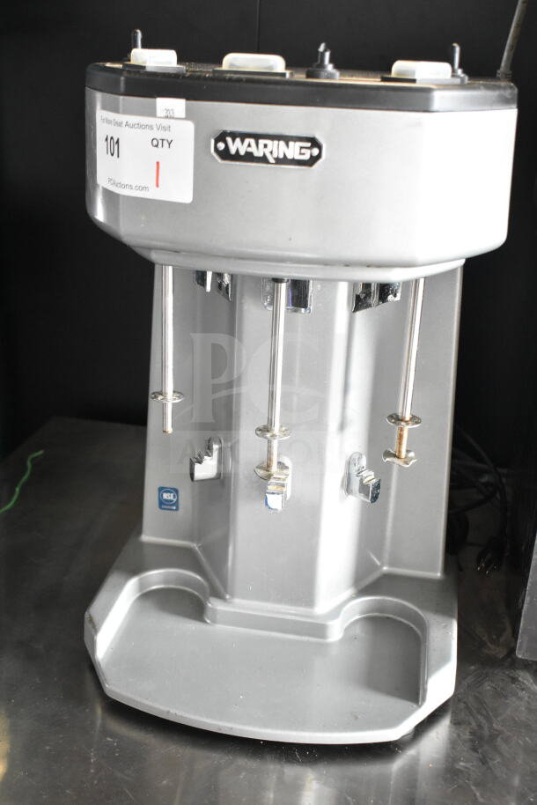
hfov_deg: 31.9
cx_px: 268
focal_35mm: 42
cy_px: 402
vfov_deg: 46.4
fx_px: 939
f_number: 4.2
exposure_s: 1/50
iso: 4000
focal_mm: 28
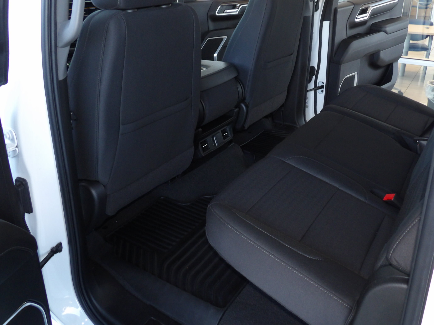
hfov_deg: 59.9
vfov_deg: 46.6
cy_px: 133
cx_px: 233
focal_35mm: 30
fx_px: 376
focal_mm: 4.3
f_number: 3.2
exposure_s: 1/28
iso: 200
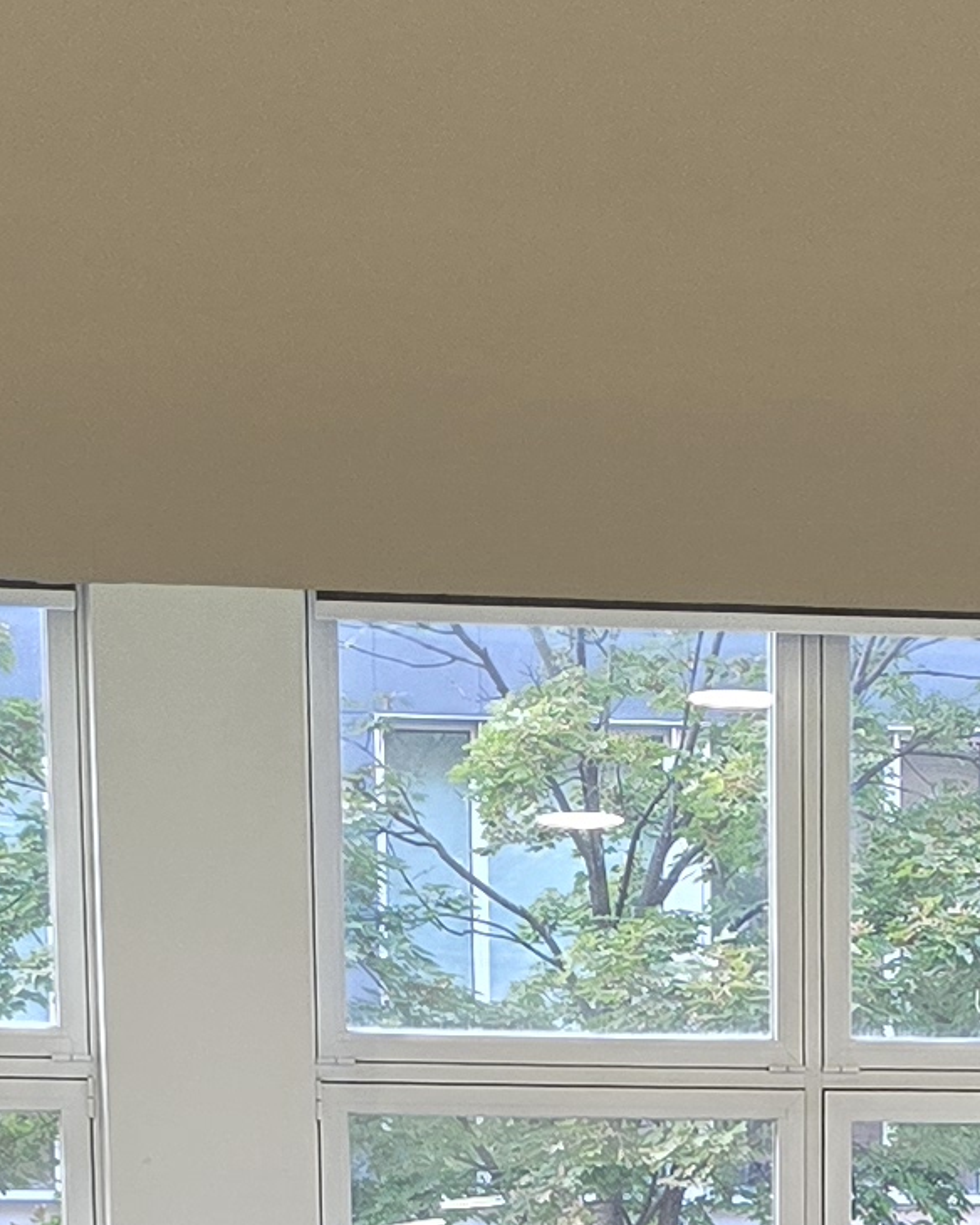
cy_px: 2022
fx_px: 4459
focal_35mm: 123
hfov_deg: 12.5
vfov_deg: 14.3
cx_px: 738
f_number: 1.7
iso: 200
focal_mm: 6.3
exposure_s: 1/100
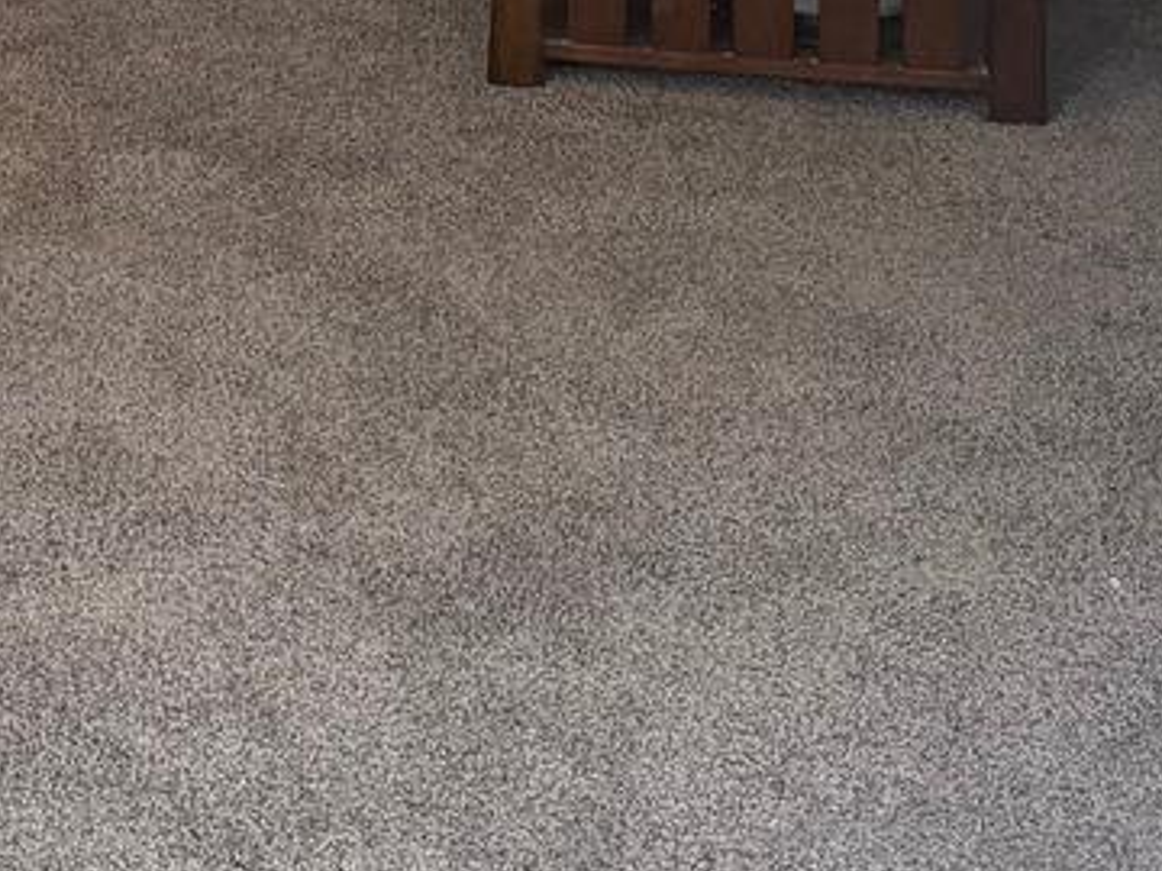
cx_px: -110
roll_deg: +0.3
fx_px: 3223
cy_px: -842
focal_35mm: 96
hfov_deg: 19.6
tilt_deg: -6.6
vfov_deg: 13.4
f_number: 1.78
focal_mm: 6.76
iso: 100
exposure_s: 1/169
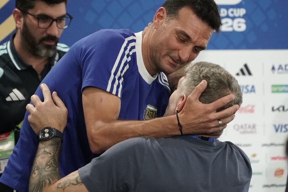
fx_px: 2976
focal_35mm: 372
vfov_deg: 3.7
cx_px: 144
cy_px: 96
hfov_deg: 5.5
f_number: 5.6
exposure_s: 1/640
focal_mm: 248
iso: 6400
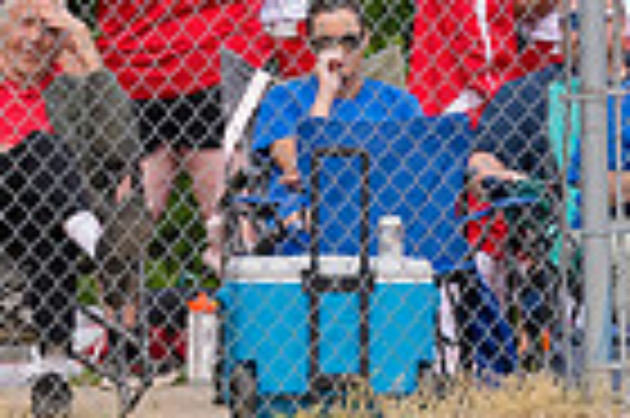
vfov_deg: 1.1
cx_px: -392
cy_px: 36
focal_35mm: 1212
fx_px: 21185
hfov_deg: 1.7
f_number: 5.6
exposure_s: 1/1600
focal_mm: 195
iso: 320
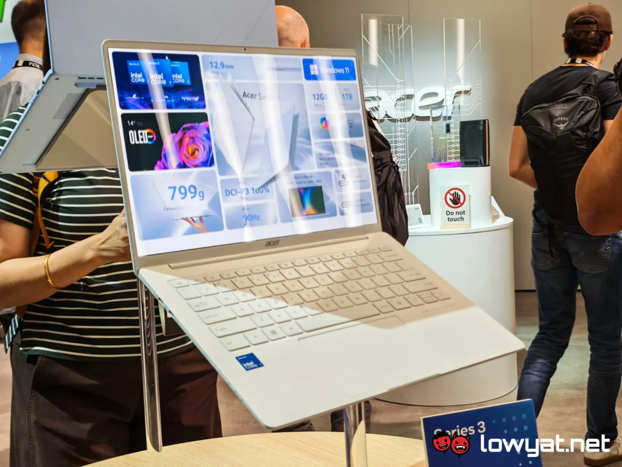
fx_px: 827
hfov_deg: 41.2
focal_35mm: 46
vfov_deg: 31.5
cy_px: 234
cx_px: 311
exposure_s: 1/120
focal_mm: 5.4
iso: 100
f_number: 1.6
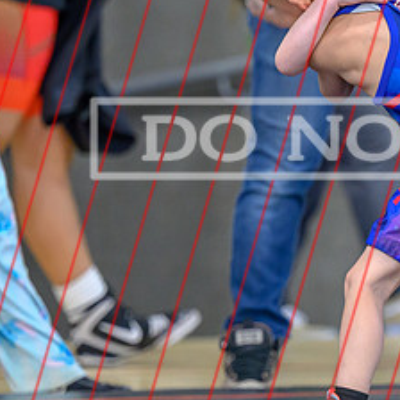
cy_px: 212
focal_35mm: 536
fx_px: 7007
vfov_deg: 3.3
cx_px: 519
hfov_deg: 3.3
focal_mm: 155
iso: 3200
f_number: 3.2
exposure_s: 1/640
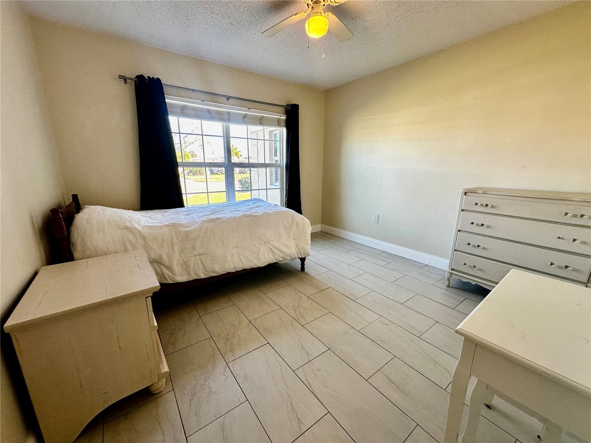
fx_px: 239
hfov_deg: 102.1
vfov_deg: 85.7
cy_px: 222
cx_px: 296
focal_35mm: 14
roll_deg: -0.3
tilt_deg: -13.0
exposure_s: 1/120
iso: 100
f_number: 2.2
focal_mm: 2.22
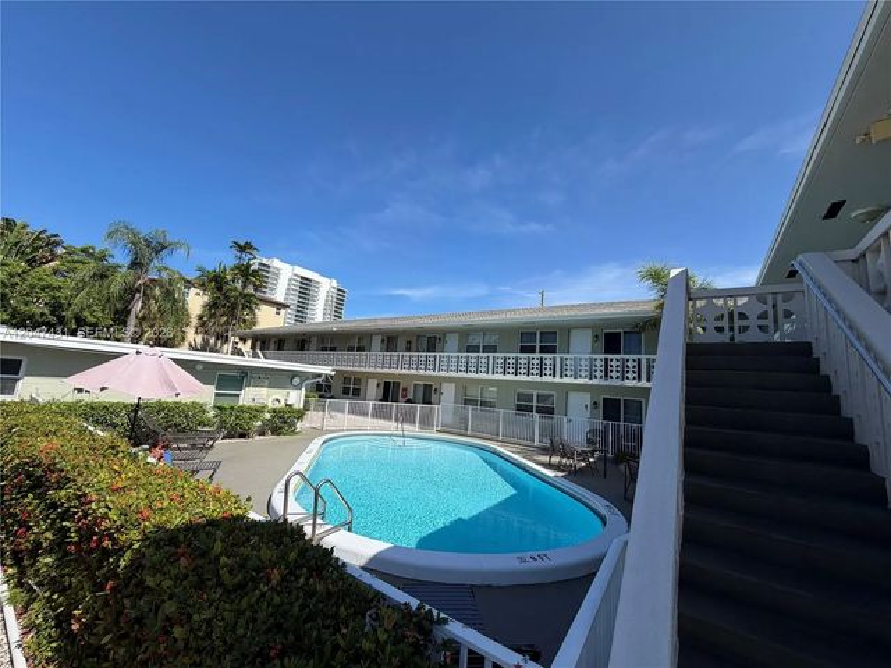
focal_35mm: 14
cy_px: 334
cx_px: 446
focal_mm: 2.22
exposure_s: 1/770
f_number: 2.2
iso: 20
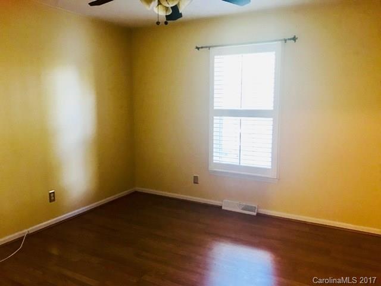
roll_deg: +0.7
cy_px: 143
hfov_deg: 63.4
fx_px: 308
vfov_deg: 49.7
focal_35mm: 28
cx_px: 190
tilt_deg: -7.3
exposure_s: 1/15
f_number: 1.8
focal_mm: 3.99
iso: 64
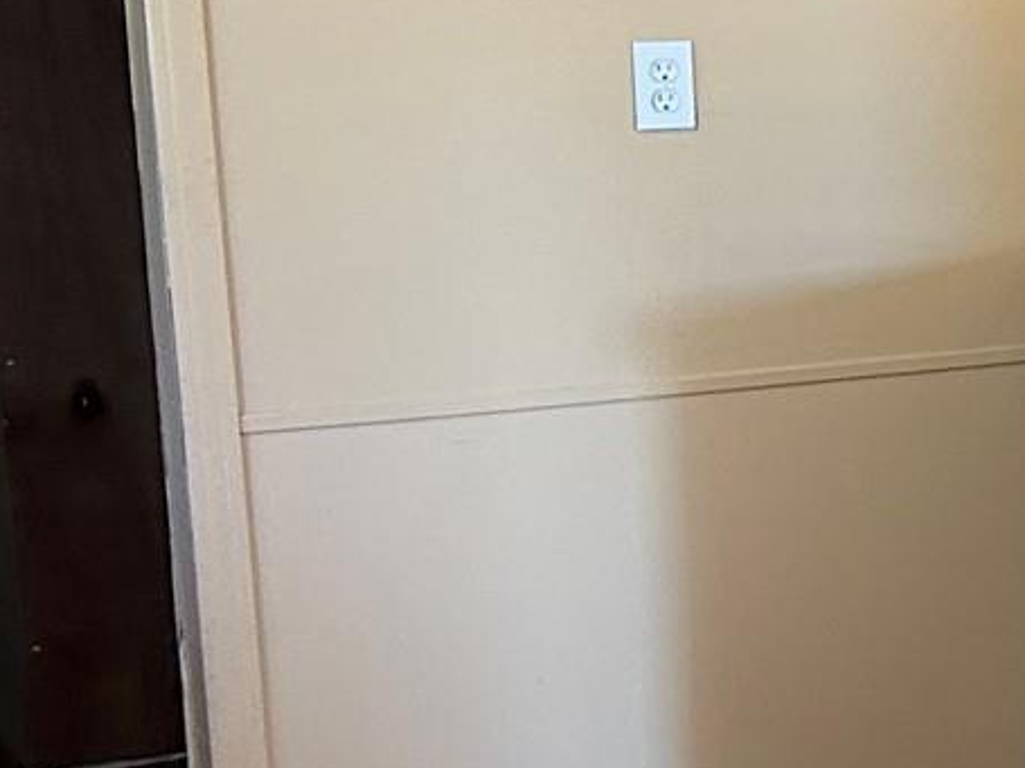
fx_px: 3464
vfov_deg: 12.7
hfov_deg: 13.7
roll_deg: -1.6
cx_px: 2210
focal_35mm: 117
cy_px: 311
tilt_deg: -8.1
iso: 125
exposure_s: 1/121
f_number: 1.5
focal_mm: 5.7
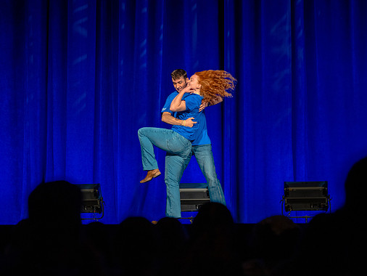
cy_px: 124
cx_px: 184
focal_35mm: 130
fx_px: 1379
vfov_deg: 11.4
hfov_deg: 15.2
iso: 2500
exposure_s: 1/400
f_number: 2.8
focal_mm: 105
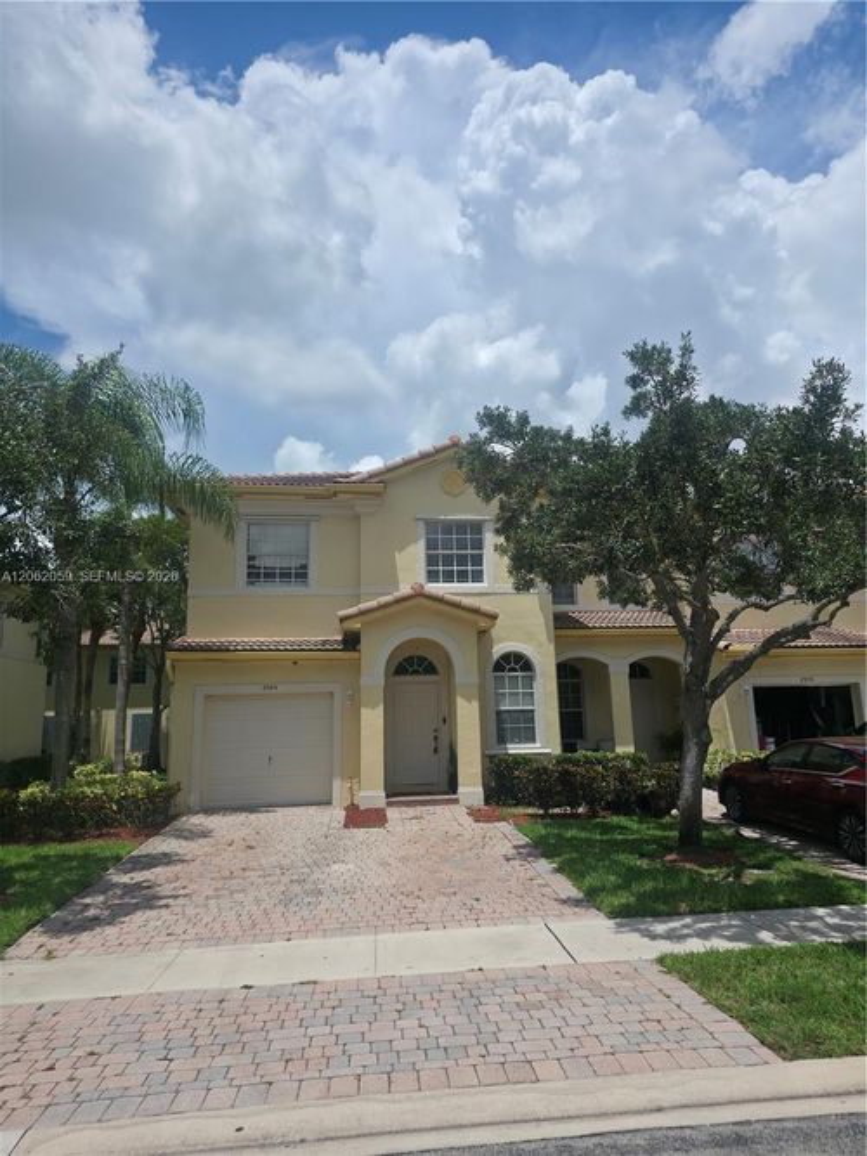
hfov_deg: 58.9
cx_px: 434
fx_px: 768
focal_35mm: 23
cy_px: 578
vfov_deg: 73.9
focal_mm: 6.25
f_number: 1.7
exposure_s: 1/3818
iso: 20
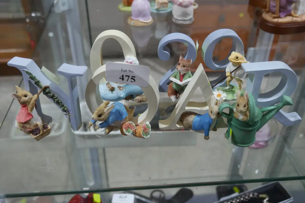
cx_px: 151
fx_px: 305
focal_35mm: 36
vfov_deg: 36.9
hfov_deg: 53.1
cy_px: 95
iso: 320
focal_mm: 17
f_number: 4
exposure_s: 1/60
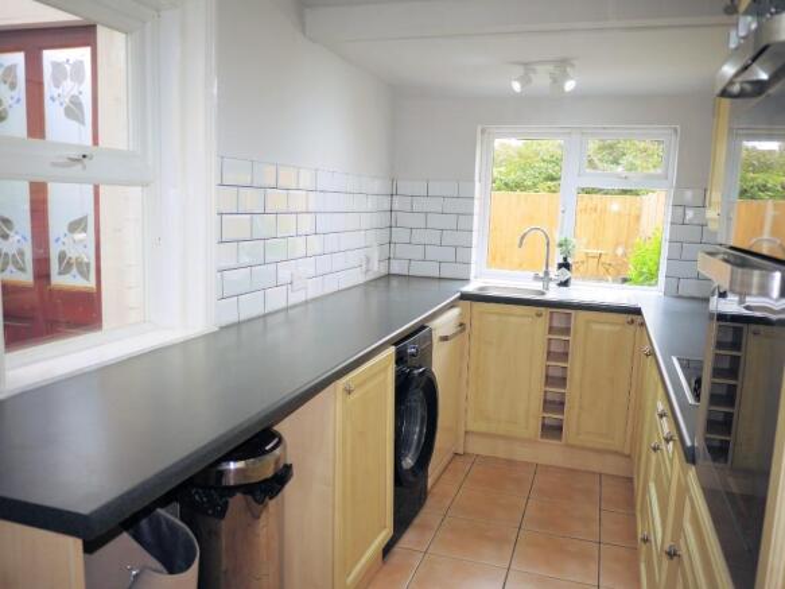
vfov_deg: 49.7
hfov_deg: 63.5
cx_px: 392
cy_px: 294
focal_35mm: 28
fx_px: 635
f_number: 2.5
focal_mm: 14
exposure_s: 1/100
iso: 160
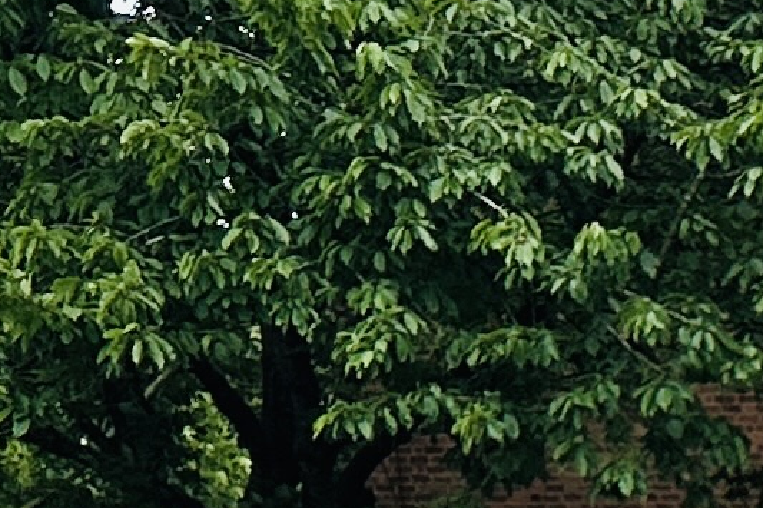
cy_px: 1936
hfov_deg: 8.5
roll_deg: -1.4
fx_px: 4004
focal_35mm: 189
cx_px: 2519
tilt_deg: -14.4
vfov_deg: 6.2
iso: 80
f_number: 1.78
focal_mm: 6.86
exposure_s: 1/1880
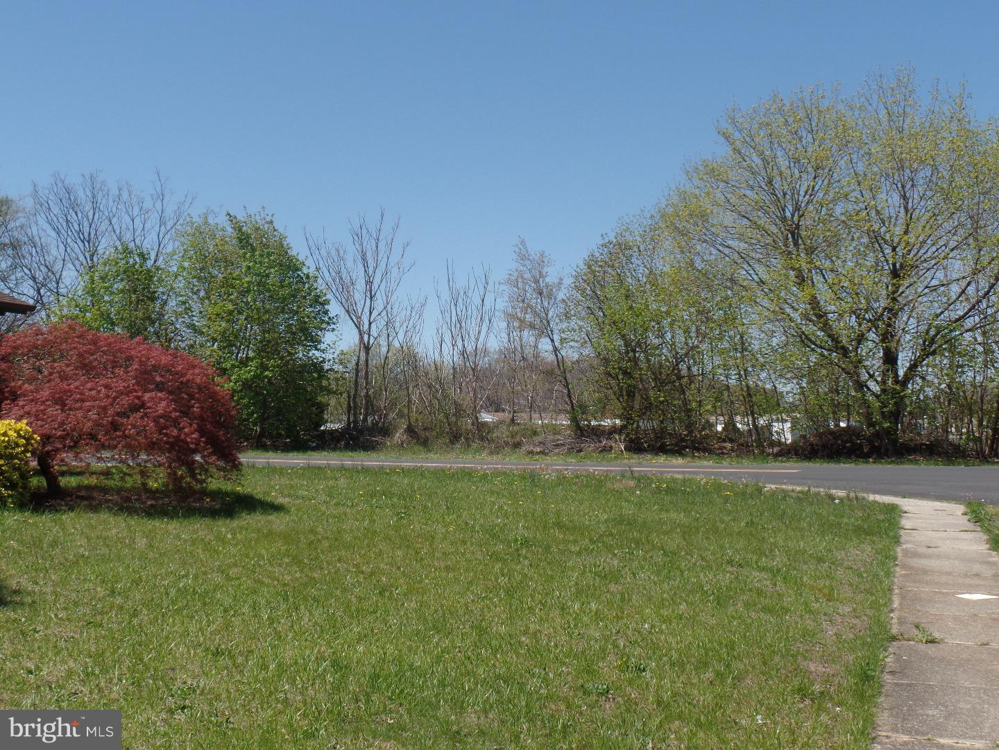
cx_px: 500
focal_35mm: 42
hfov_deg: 44.8
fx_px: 1212
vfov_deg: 34.3
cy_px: 375
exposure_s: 1/750
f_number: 3.6
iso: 80
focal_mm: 7.5
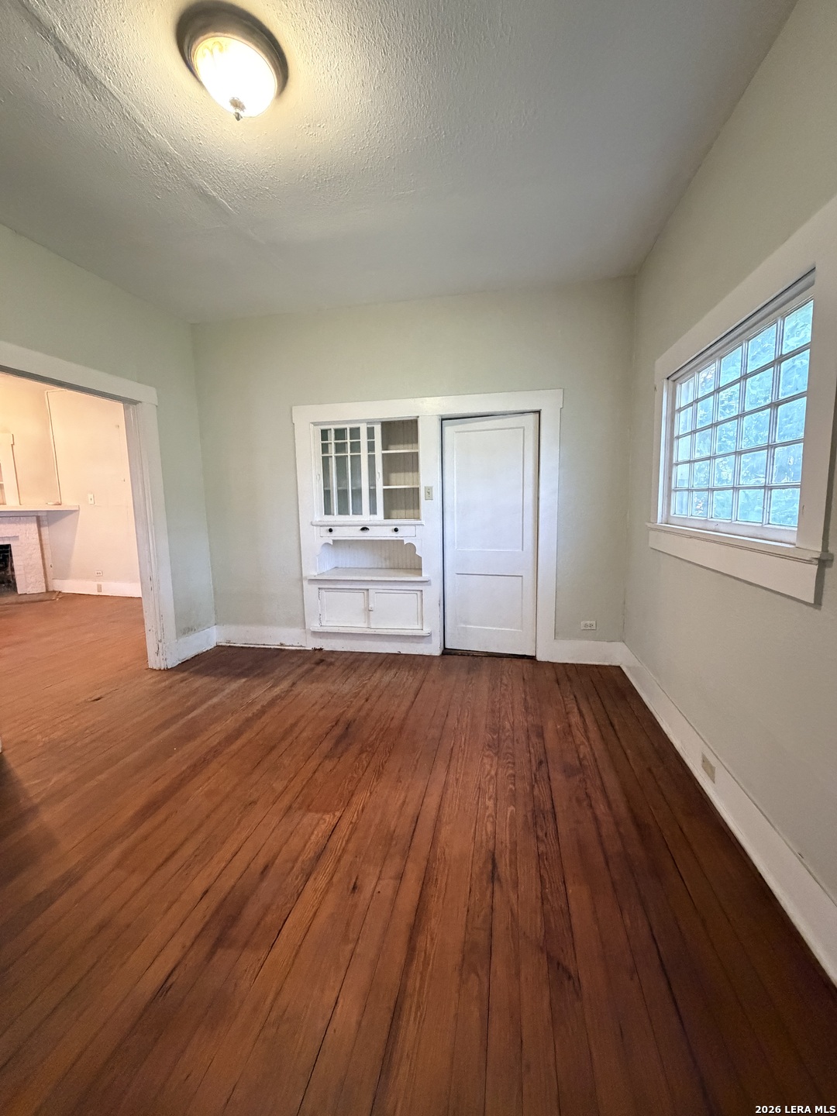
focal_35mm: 14
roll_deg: +0.5
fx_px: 451
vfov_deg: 102.1
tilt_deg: -6.5
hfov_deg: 85.7
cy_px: 558
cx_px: 418
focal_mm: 2.22
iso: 1000
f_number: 2.2
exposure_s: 1/60
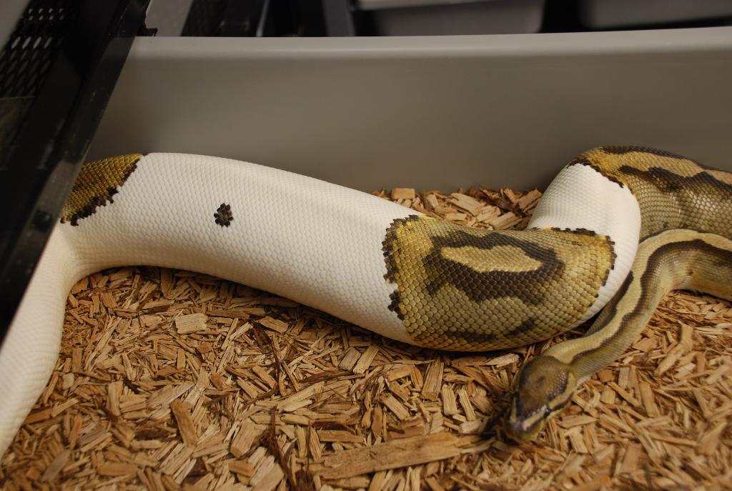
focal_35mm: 48
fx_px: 978
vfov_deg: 28.2
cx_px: 366
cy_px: 246
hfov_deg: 41.0
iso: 200
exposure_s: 1/25
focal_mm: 32
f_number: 4.2
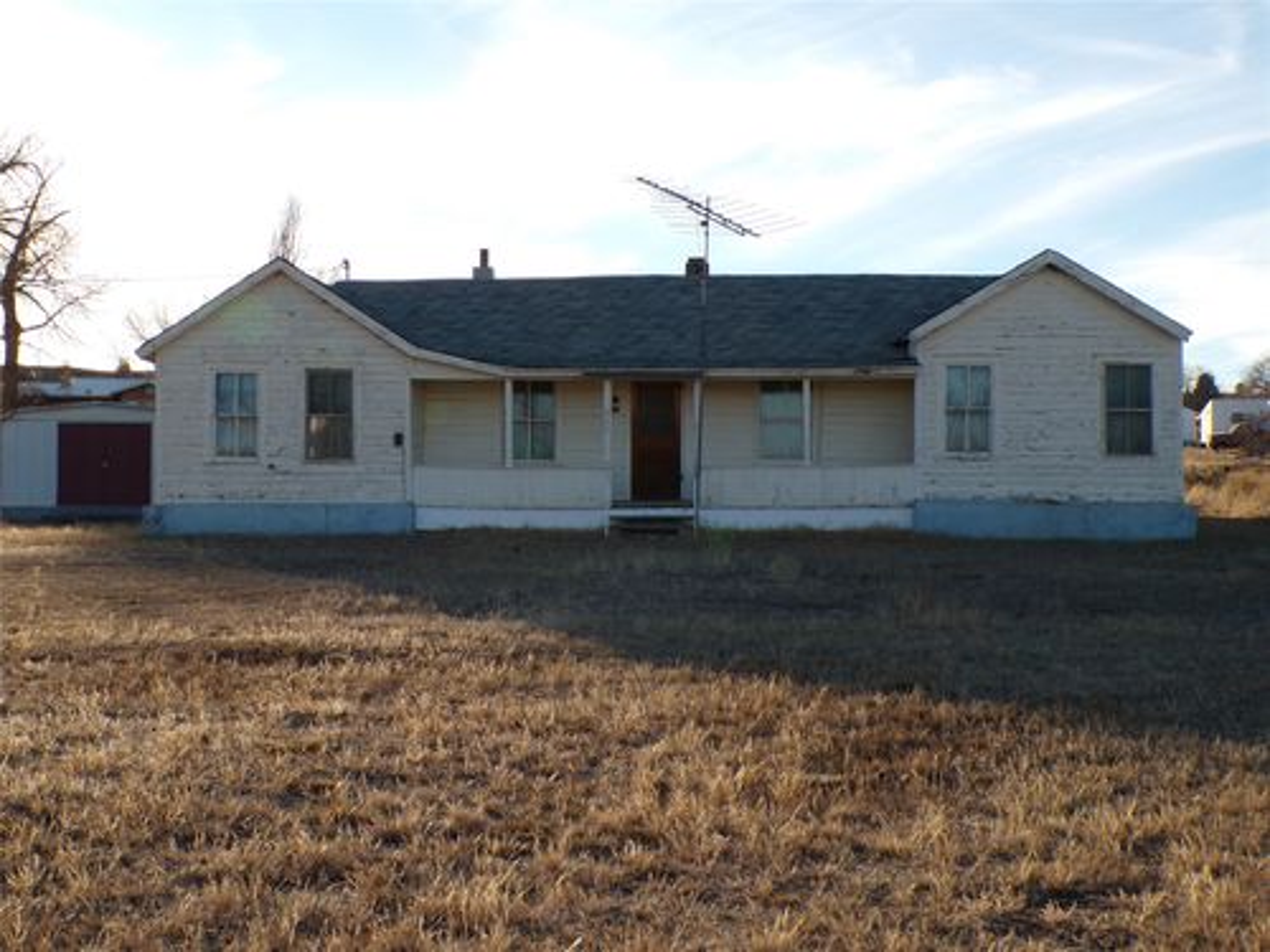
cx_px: 635
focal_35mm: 49
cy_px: 476
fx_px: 1798
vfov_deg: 29.7
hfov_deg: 38.9
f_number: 5.3
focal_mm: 8.7
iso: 100
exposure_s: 1/280
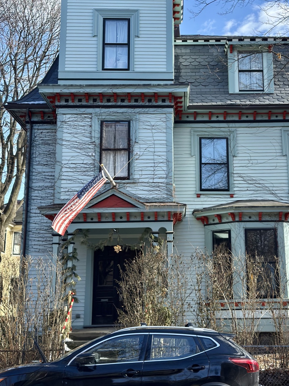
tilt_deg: +14.0
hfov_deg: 26.3
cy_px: 155
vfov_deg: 34.8
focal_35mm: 55
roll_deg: +1.7
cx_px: 204
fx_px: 612
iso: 100
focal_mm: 6.76
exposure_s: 1/1486
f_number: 1.78
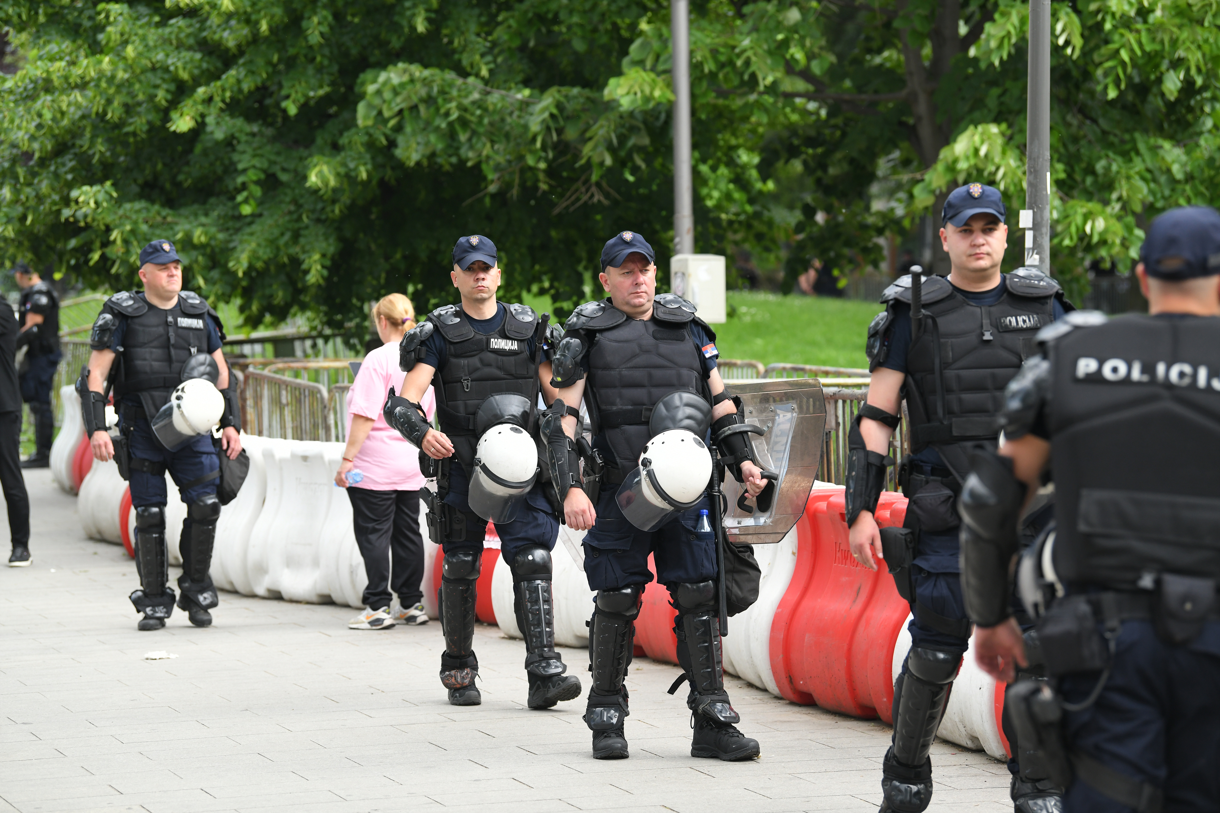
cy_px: 406
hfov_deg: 15.8
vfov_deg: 10.5
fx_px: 4405
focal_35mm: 130
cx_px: 610
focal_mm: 130
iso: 800
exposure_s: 1/1000
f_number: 4
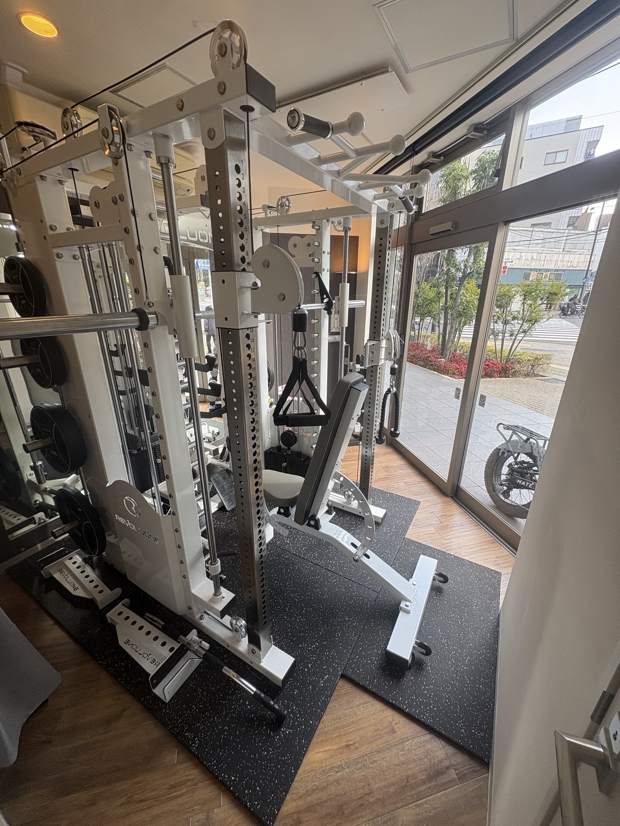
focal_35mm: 14
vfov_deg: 102.1
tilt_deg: -19.4
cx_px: 310
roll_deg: -0.8
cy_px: 413
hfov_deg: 85.7
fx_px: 334
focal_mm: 2.22
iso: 64
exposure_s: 1/99
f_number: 2.2
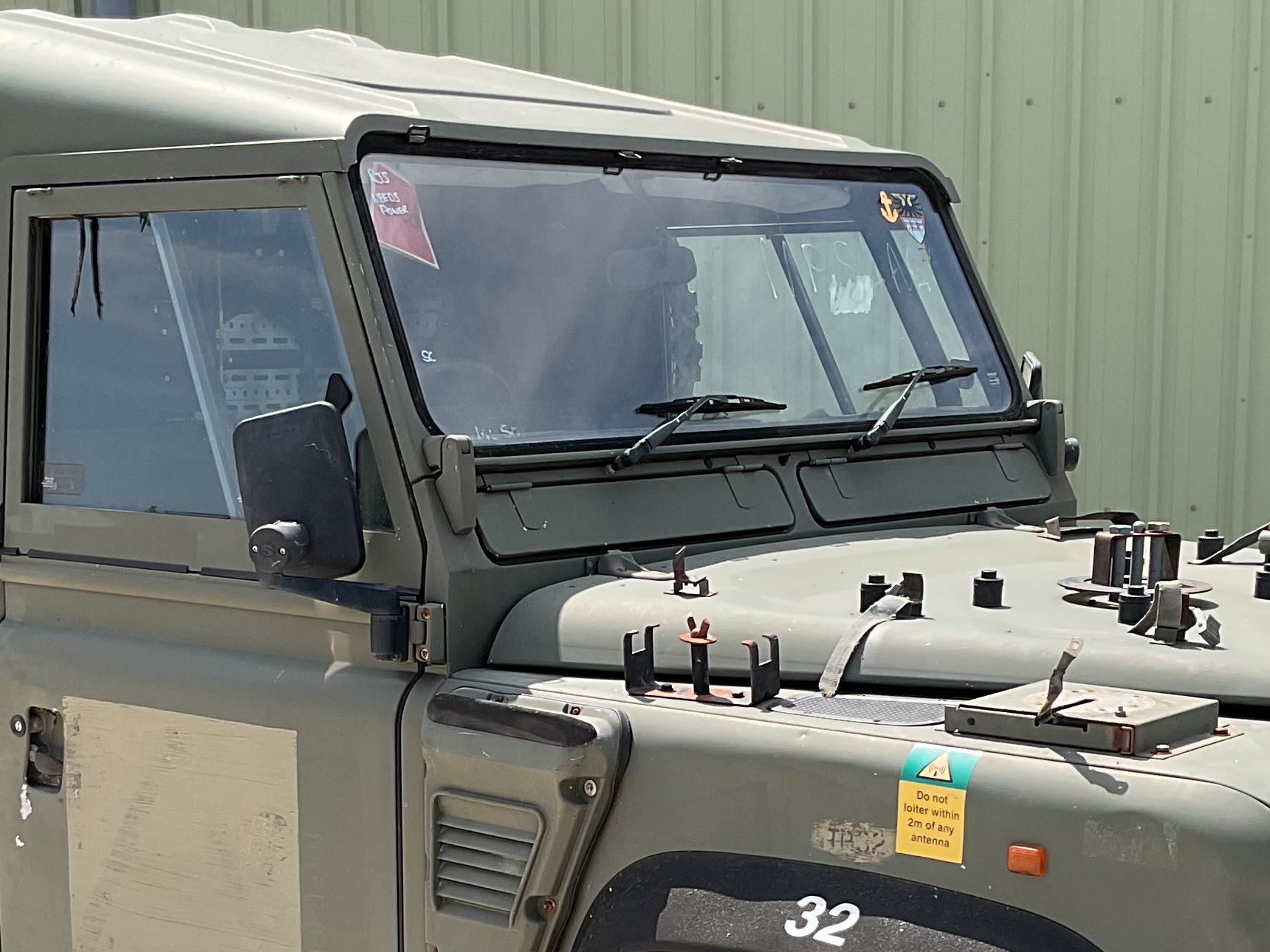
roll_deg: +1.5
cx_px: 564
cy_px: 849
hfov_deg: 28.5
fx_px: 2495
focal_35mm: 68
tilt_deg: -9.9
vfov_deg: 21.2
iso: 16
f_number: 1.8
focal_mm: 3
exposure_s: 1/1076
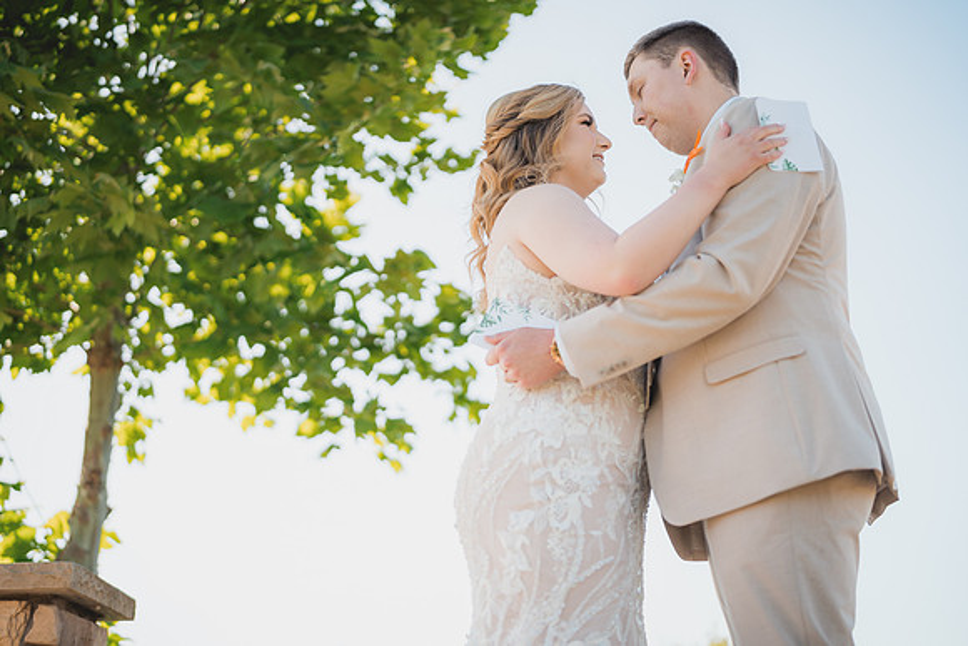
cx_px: 484
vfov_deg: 27.0
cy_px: 323
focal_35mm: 50
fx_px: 1345
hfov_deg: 39.6
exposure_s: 1/2500
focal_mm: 50
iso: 125
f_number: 1.4
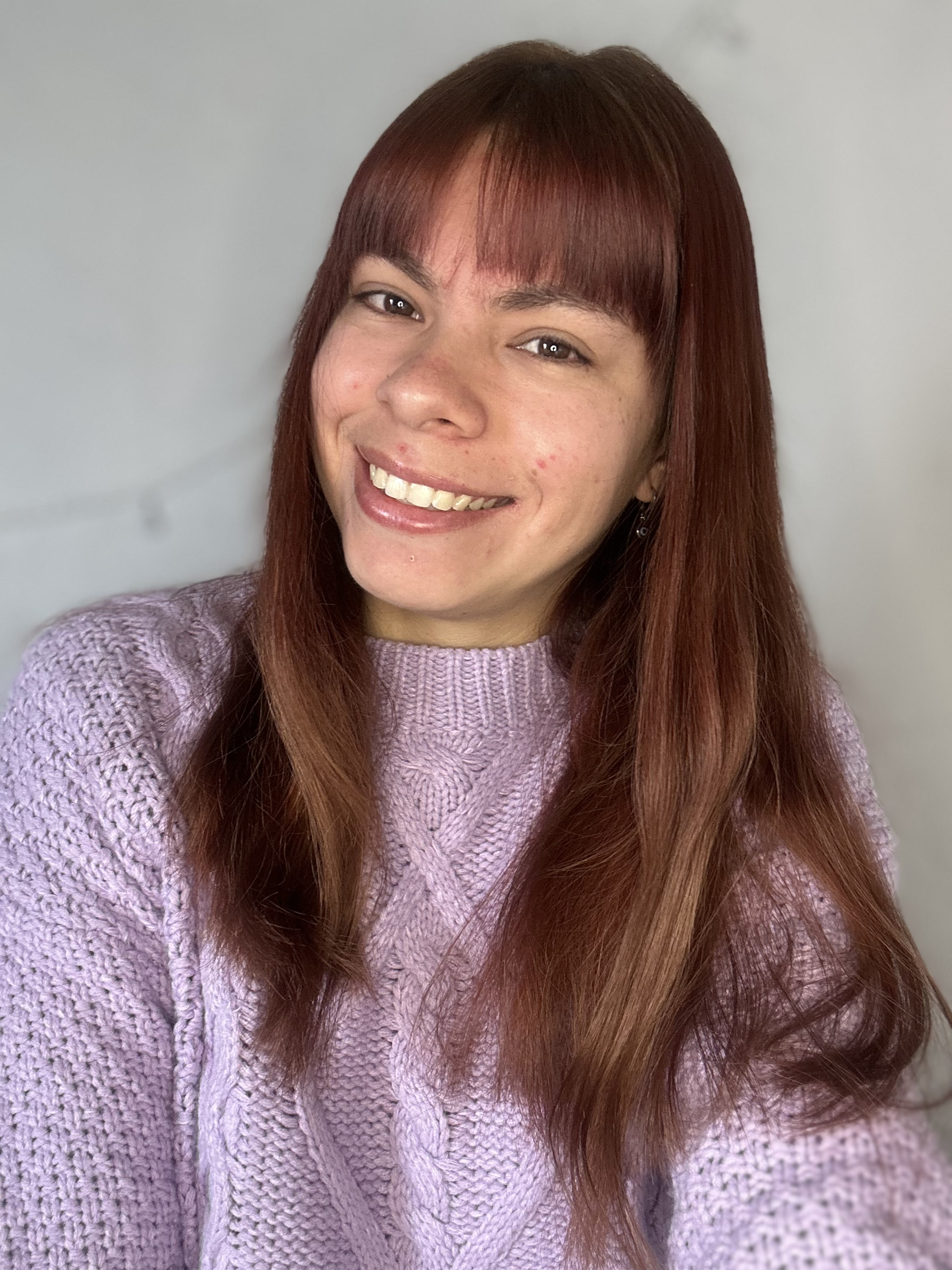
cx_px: 476
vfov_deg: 60.0
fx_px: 1100
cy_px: 635
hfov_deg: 46.8
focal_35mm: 30
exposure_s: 1/46
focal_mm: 2.69
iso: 100
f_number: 1.9
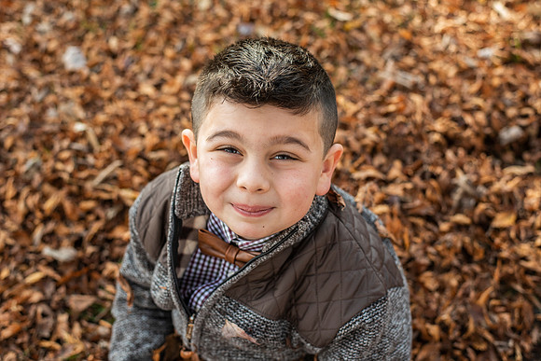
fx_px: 752
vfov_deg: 27.0
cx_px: 270
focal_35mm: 50
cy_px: 180
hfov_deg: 39.6
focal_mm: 50
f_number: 3.5
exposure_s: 1/250
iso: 400
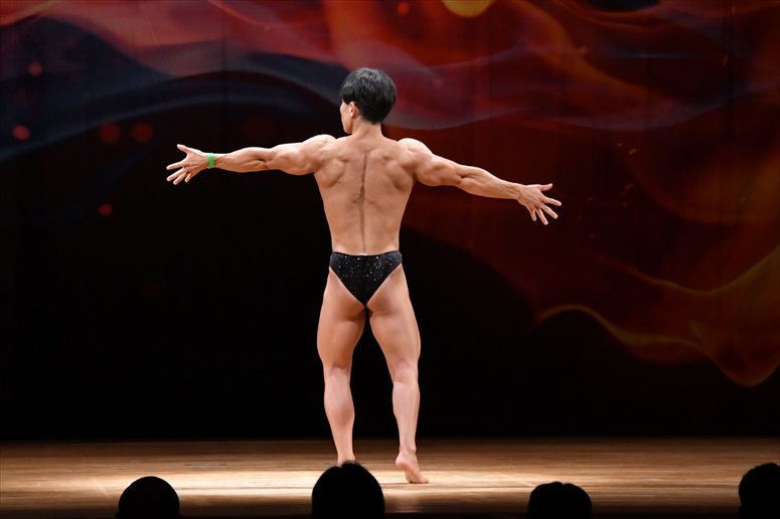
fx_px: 4873
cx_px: 390
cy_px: 260
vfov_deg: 6.1
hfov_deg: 9.2
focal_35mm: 225
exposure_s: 1/400
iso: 4000
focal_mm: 150
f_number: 5.6
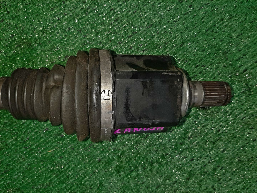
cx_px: 128
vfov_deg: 53.1
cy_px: 96
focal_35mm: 26
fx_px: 193
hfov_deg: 67.3
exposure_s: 1/50
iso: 107
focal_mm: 3.93
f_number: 1.7
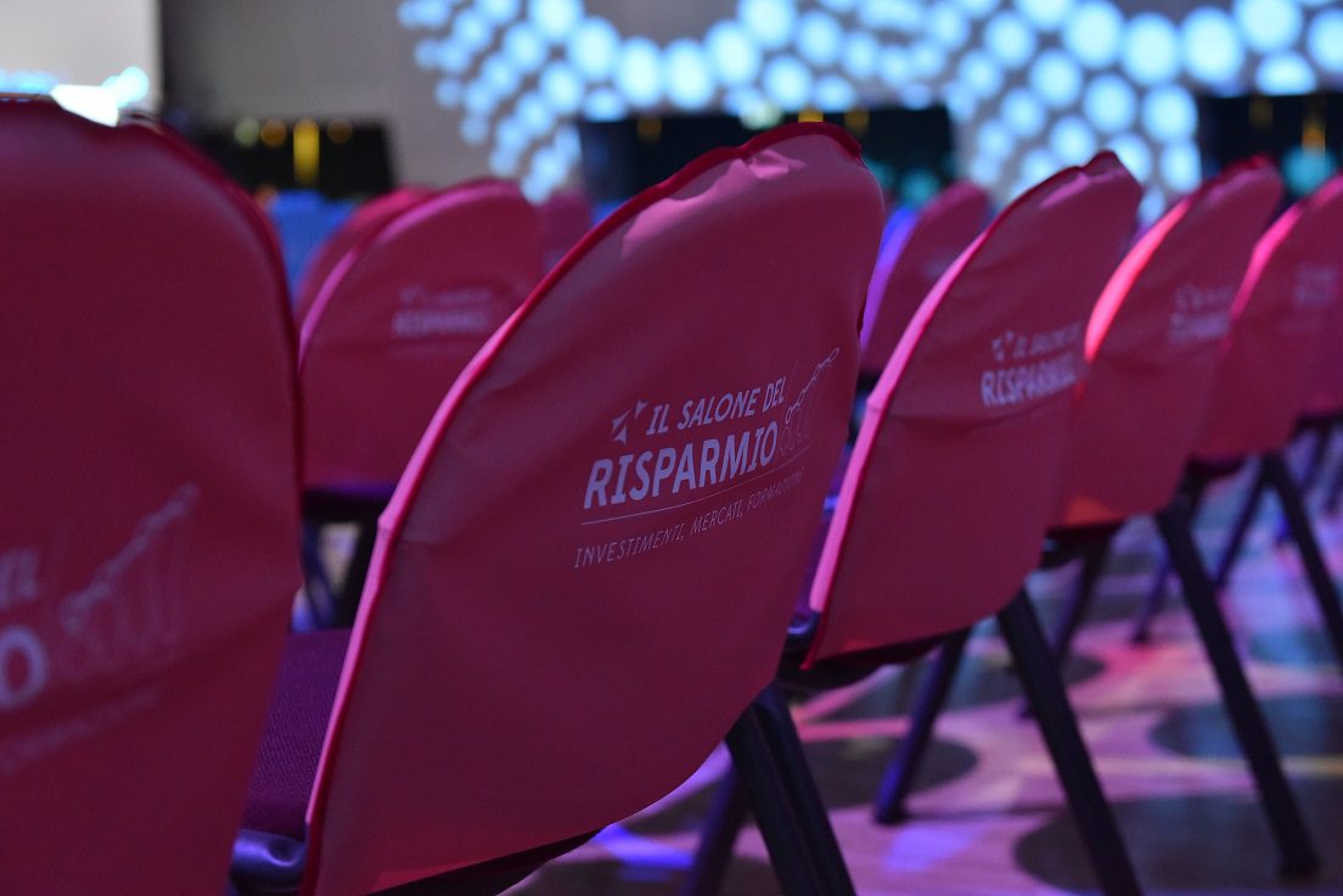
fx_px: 2164
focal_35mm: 58
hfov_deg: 34.5
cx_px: 672
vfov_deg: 23.4
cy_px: 448
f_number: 4
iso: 3200
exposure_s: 1/40
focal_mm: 58
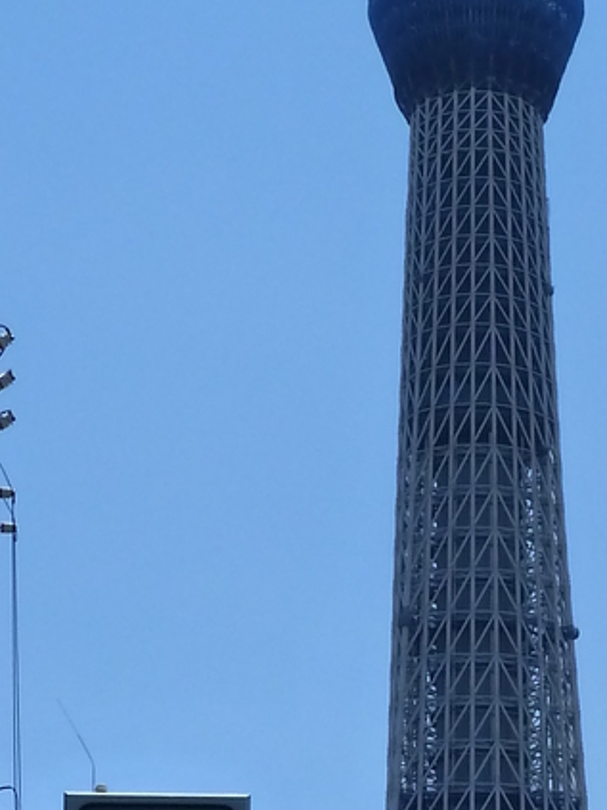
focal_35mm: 121
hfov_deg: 12.1
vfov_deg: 16.0
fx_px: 2830
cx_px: 569
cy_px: 779
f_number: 5.6
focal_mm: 5.3
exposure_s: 1/500
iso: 200
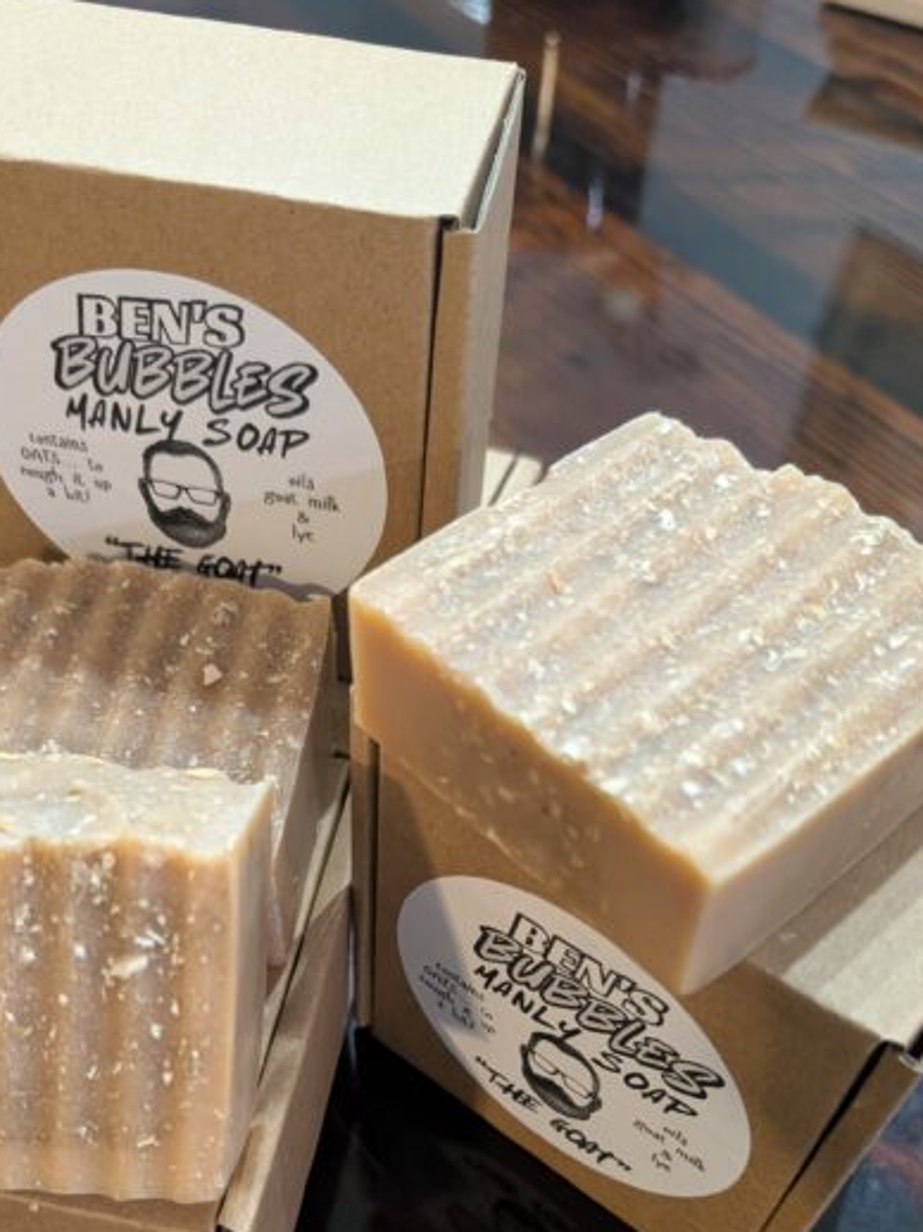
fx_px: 1317
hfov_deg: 38.6
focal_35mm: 37
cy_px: 934
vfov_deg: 48.1
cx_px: 433
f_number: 1.68
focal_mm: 6.9
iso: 1380
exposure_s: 1/120
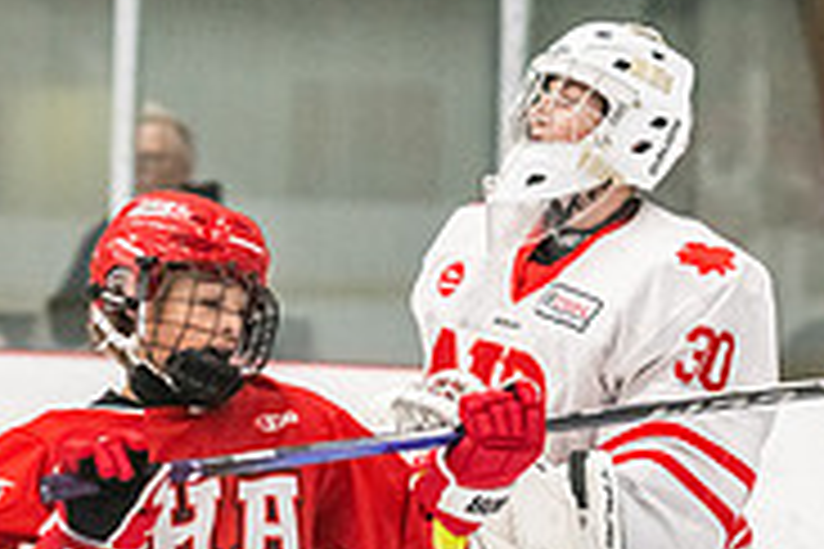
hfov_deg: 5.2
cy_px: 691
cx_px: -22
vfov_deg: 3.5
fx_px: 9018
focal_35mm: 394
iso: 4000
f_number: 2.8
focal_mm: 105
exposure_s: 1/800
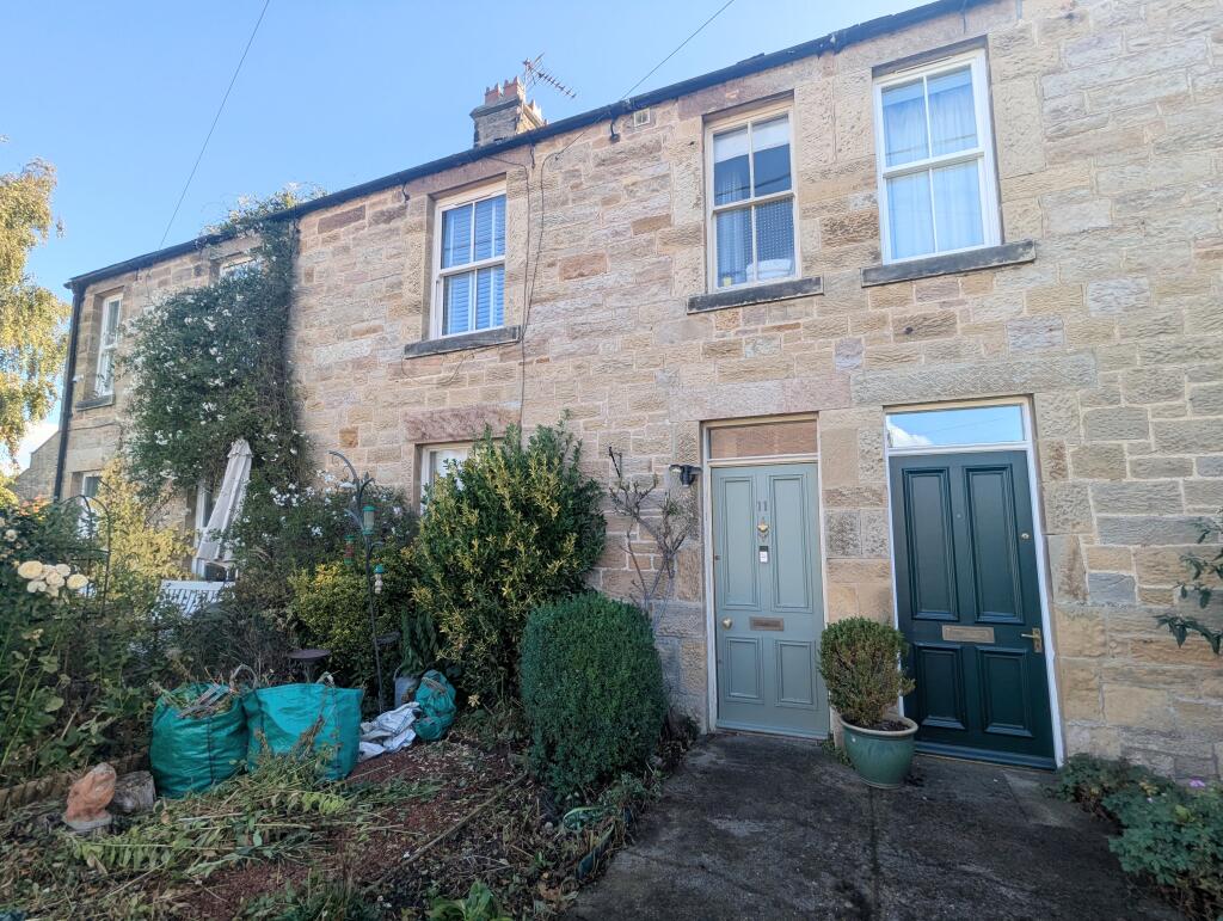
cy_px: 460
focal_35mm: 16
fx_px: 566
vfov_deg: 78.2
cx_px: 612
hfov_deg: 94.4
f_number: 2.2
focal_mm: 2.35
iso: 43
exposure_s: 1/386
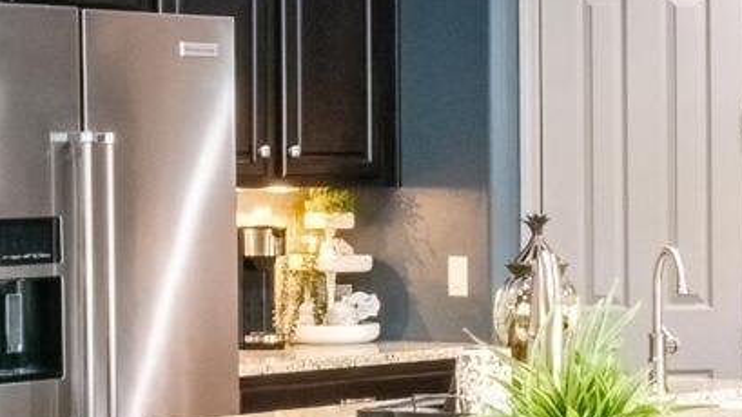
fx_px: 2420
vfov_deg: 9.9
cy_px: 163
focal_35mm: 123
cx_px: 628
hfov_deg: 17.2
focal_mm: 16
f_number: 22
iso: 800
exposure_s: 1/1.25
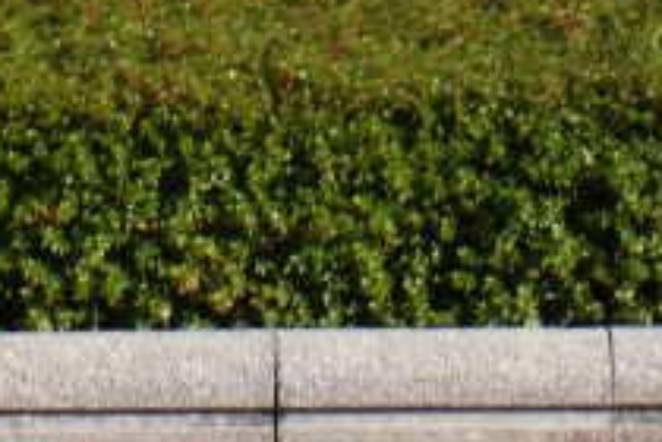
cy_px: -511
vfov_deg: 6.6
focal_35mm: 200
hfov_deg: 10.3
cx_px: 173
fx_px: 3677
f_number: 10
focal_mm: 28
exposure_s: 1/100
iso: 100
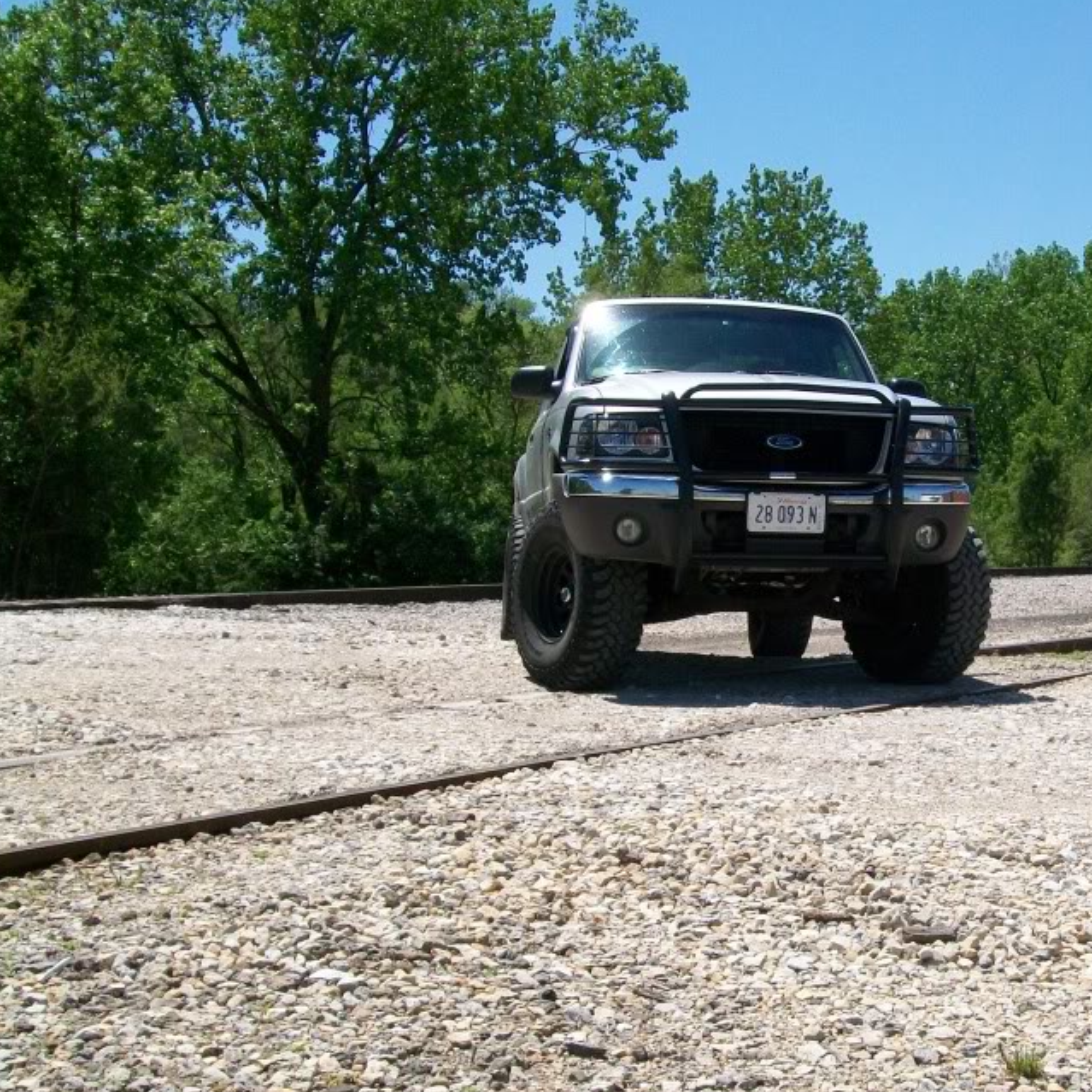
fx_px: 1820
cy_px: 622
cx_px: 866
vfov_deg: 33.3
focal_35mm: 51
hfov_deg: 32.5
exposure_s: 1/500
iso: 64
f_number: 4.8
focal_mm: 6
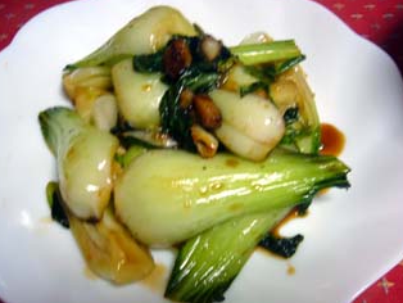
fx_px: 454
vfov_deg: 36.9
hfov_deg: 47.8
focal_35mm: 39
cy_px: 161
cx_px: 191
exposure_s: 1/8
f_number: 2.8
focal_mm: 5.8
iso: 80
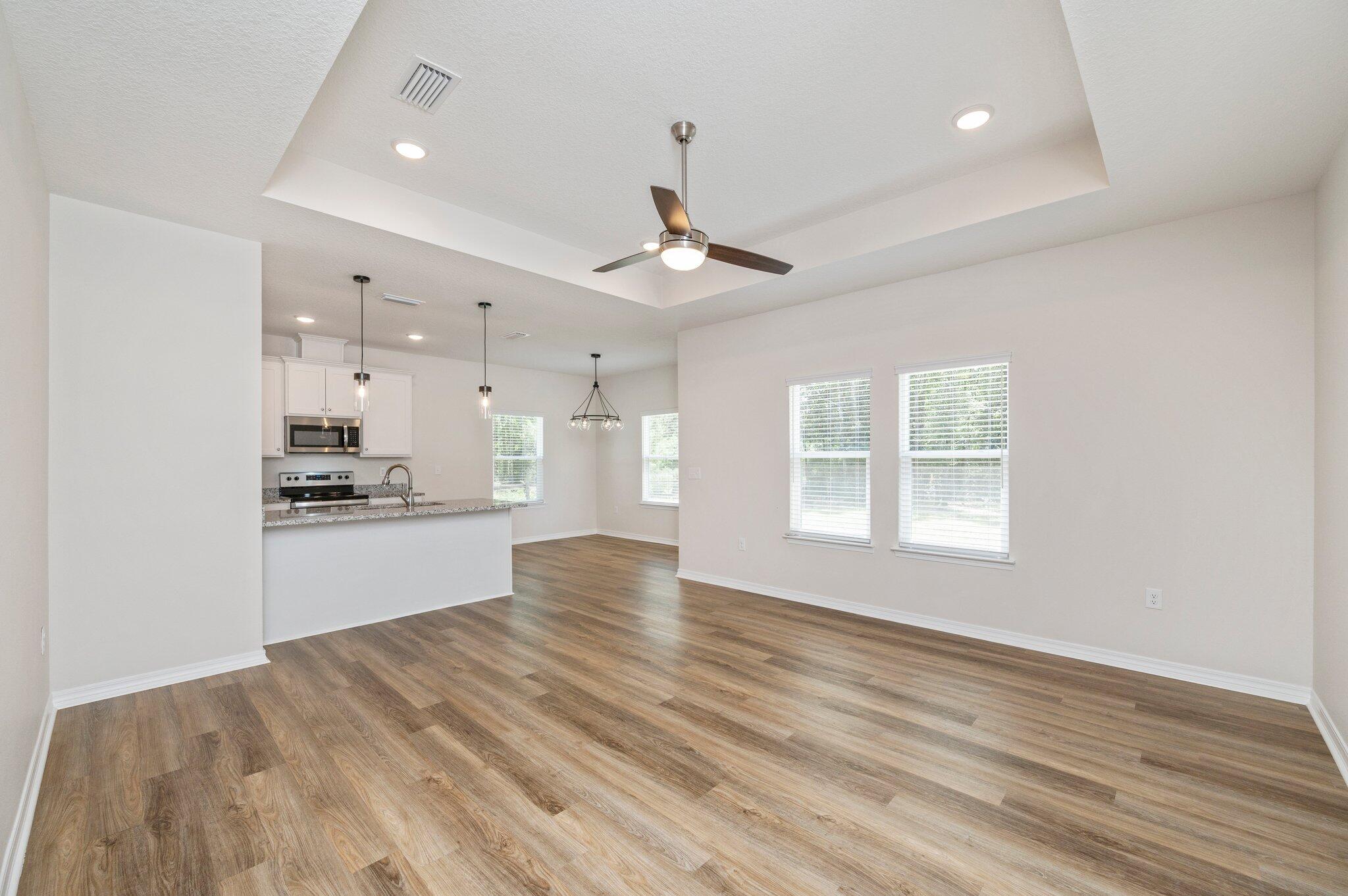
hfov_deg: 104.3
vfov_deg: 81.1
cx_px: 674
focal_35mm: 14
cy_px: 448
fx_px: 524
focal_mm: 14
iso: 500
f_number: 8
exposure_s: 1/80
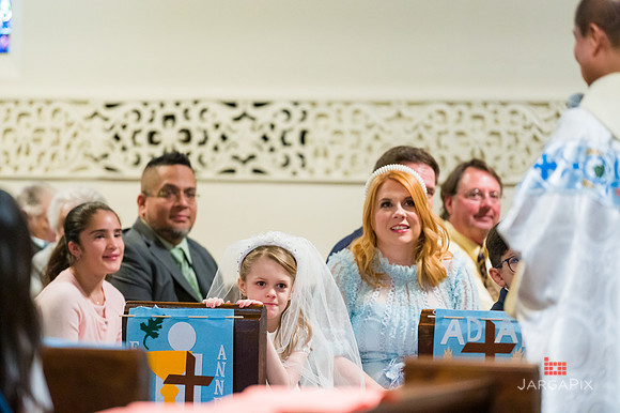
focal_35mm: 200
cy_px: 206
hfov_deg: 10.3
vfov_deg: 6.9
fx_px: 3442
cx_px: 310
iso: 6400
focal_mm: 200
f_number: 3.2
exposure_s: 1/200
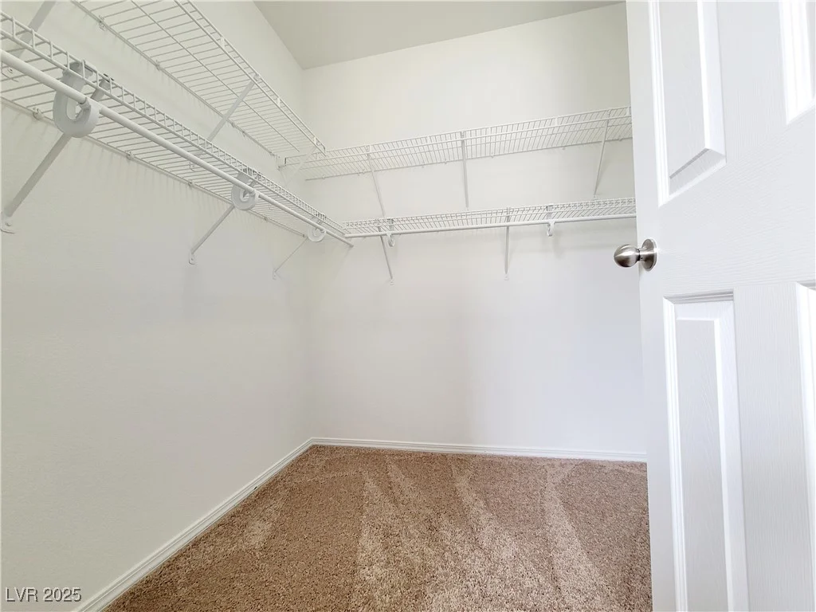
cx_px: 408
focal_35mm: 13
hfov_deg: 106.2
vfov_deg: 89.9
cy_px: 306
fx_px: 306
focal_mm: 2.2
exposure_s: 1/60.2
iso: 125
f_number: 2.2
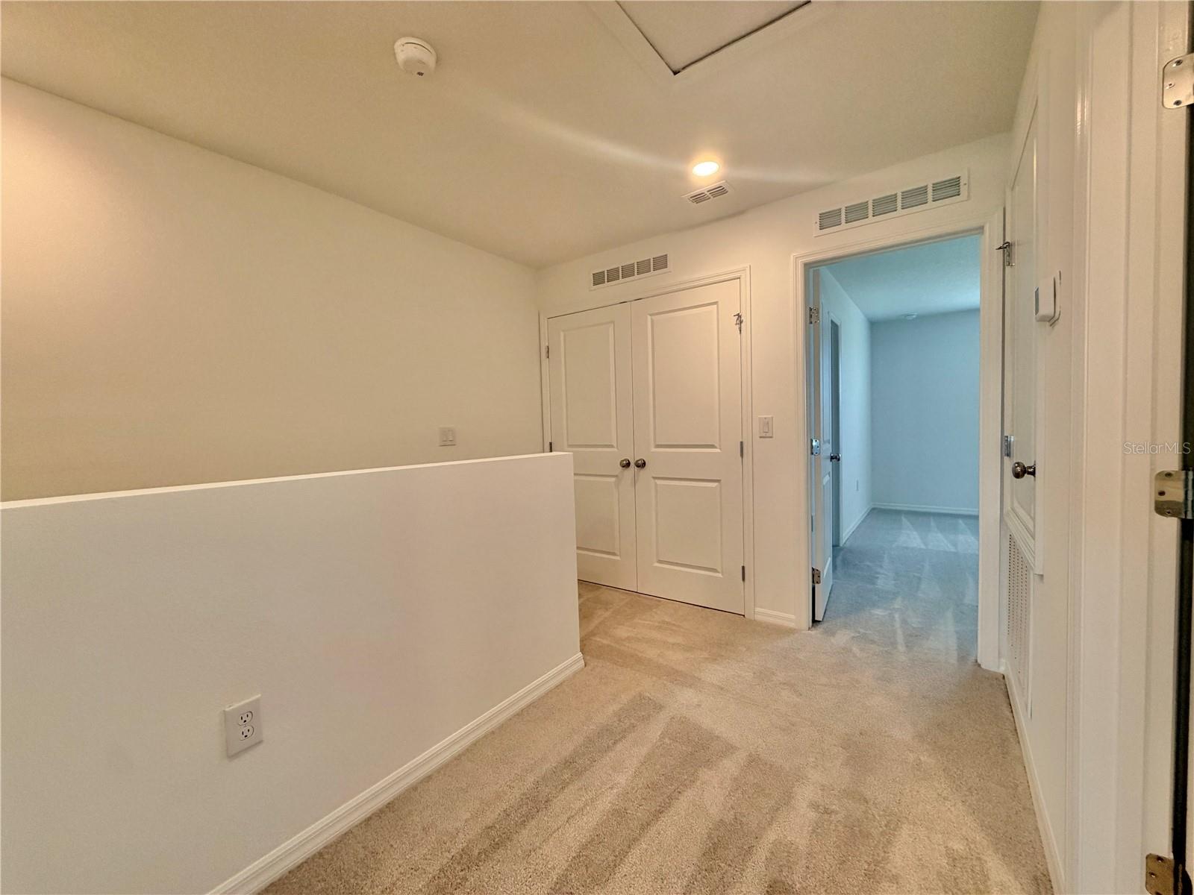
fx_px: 483
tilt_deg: -2.8
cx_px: 597
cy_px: 448
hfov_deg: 102.1
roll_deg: +1.4
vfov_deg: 85.7
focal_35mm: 14
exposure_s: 1/120
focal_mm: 2.22
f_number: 2.2
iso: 160
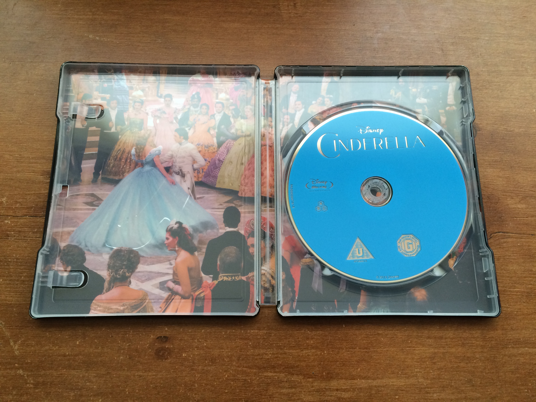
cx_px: 268
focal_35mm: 29
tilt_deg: -74.9
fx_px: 449
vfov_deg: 48.2
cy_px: 201
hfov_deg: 61.7
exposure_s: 1/30
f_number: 2.2
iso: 100
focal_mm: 4.15
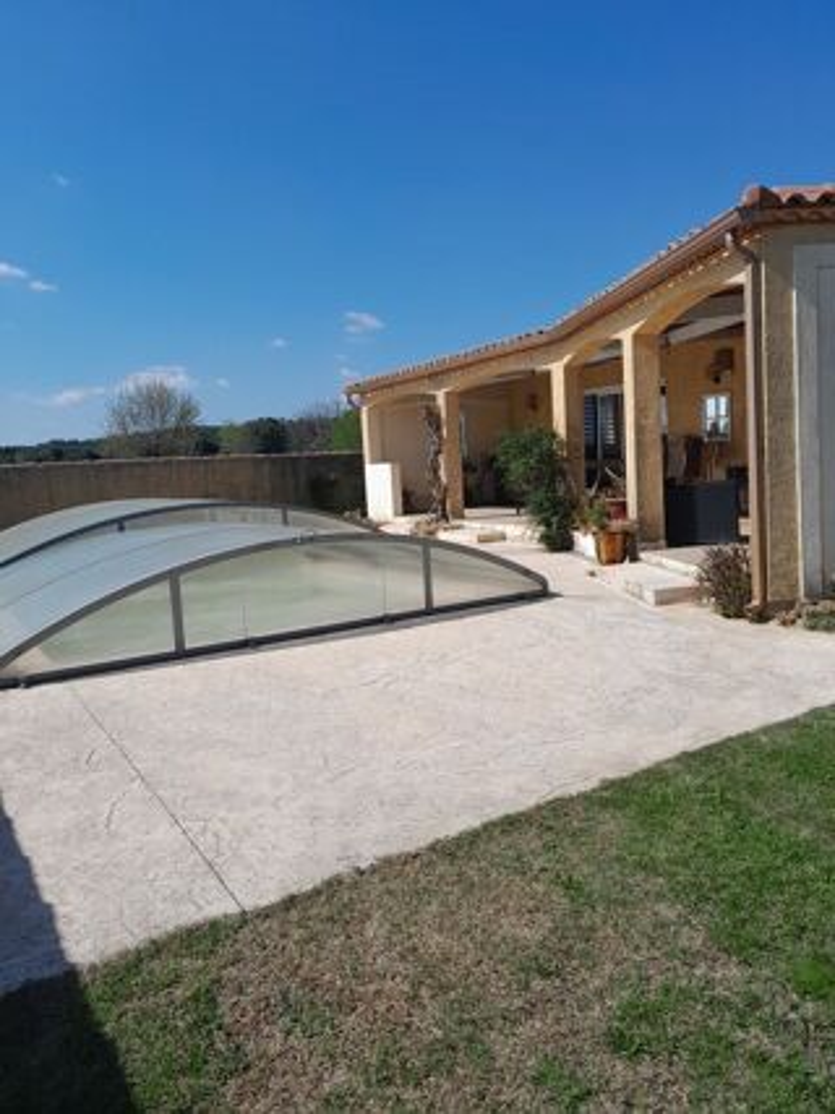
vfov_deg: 65.3
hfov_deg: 51.3
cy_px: 557
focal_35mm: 27
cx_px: 418
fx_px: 869
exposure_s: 1/736
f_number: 1.8
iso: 40
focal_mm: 4
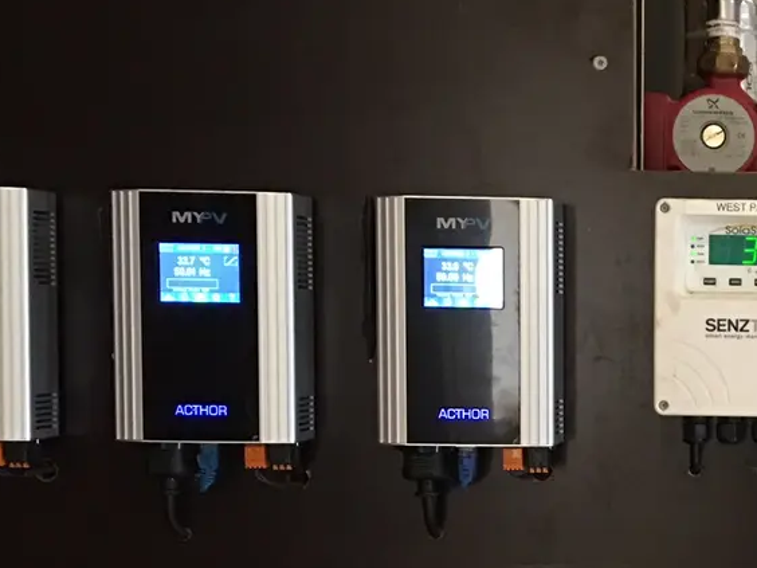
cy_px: 448
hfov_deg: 22.8
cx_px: 903
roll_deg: -0.8
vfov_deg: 18.5
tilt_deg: -3.2
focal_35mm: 79
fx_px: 1728
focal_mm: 4.15
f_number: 2.2
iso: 80
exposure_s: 1/10
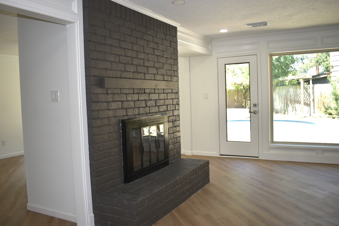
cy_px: 113
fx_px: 282
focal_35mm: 30
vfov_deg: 43.6
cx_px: 170
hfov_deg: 61.9
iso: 100
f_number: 3.8
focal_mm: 20
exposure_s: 1/80
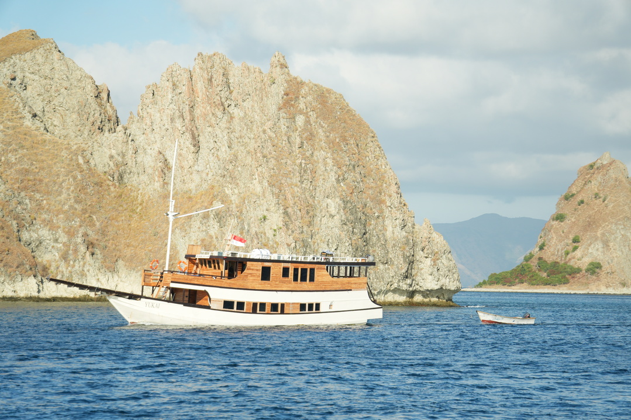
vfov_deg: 11.7
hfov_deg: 17.5
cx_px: 316
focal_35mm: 117
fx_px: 2050
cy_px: 210
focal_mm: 78
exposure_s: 1/800
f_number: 5
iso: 160
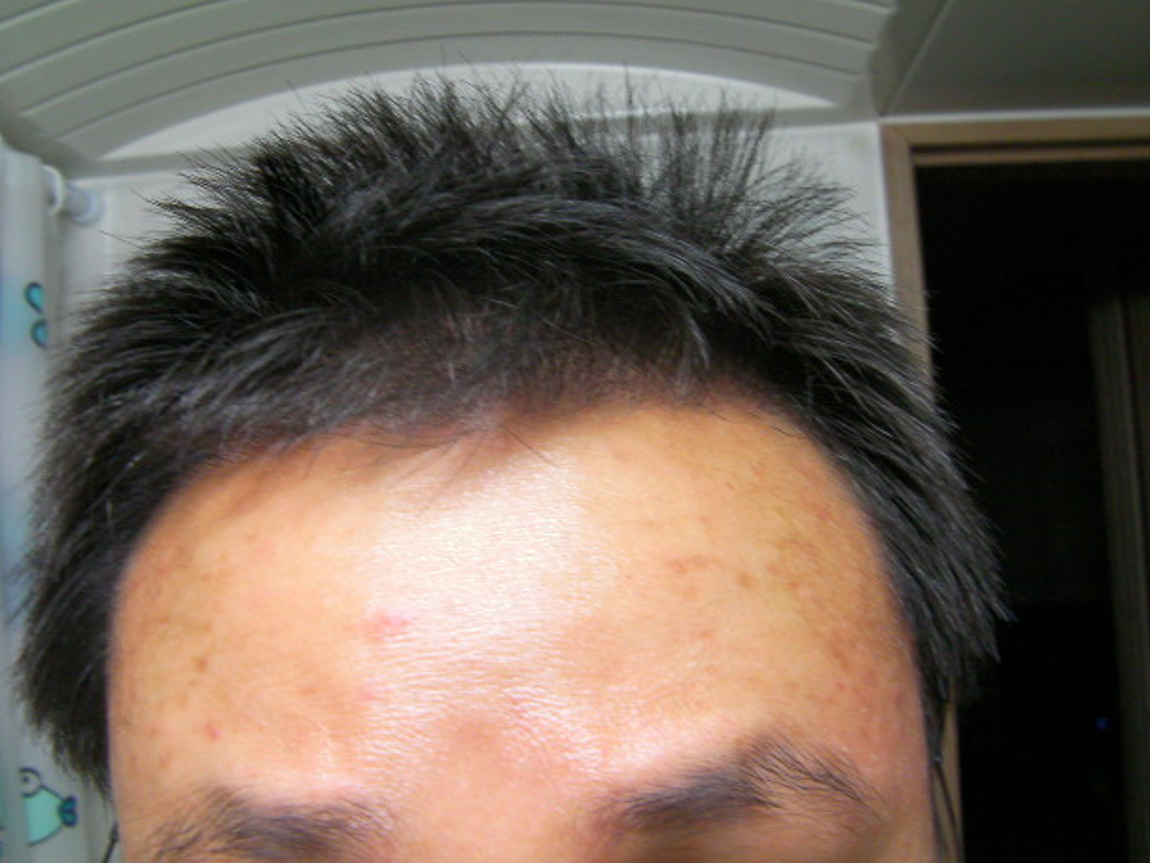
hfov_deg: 46.8
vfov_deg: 36.0
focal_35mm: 40
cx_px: 598
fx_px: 1329
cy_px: 422
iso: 200
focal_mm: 6.8
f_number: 3.5
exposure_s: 1/28
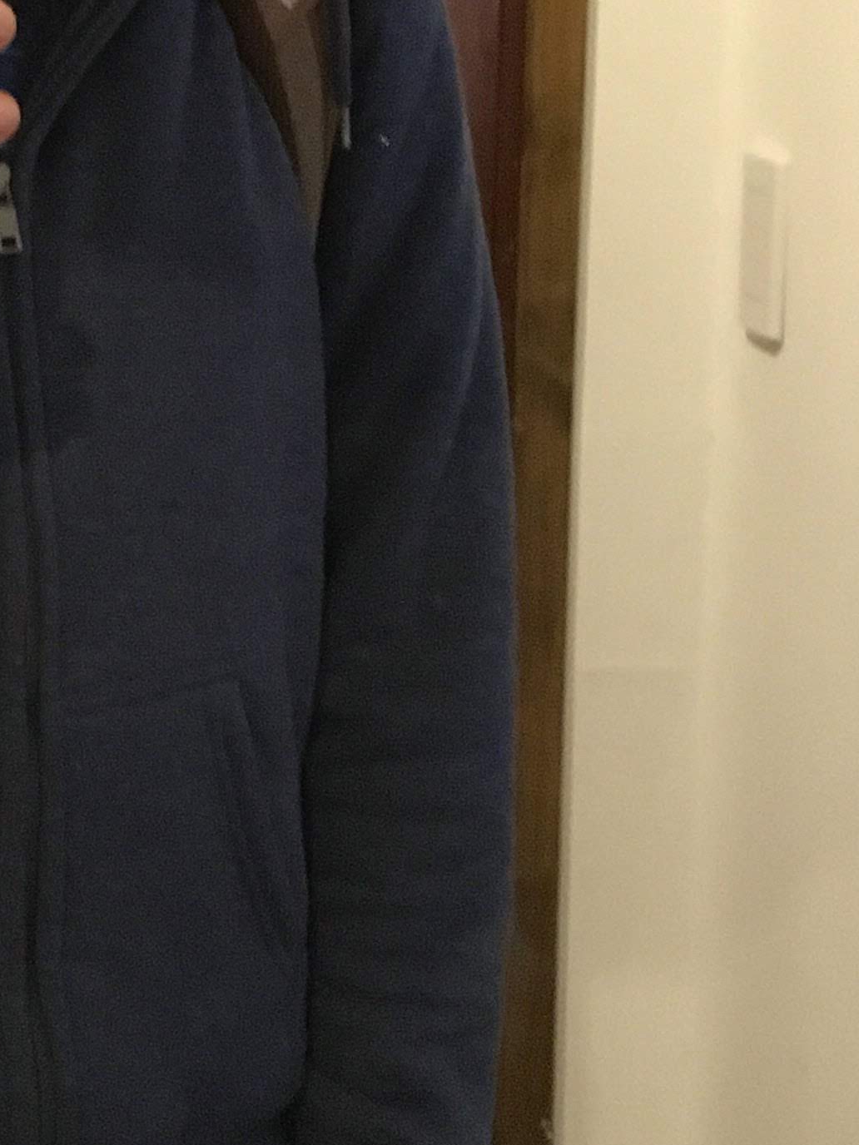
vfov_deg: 22.8
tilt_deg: -9.3
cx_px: -73
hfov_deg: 16.8
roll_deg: +0.6
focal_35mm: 85
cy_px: 292
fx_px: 2812
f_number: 2.2
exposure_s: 1/17
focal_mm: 4.15
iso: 640
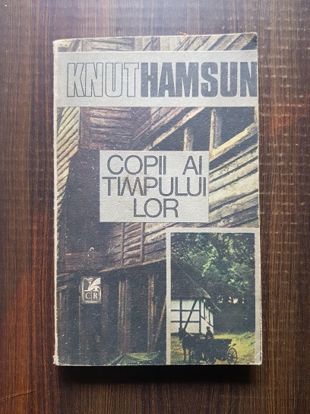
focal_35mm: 26
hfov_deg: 53.1
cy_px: 207
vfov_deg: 67.3
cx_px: 155
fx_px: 310
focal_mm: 4.3
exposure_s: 1/23
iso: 200
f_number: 1.7
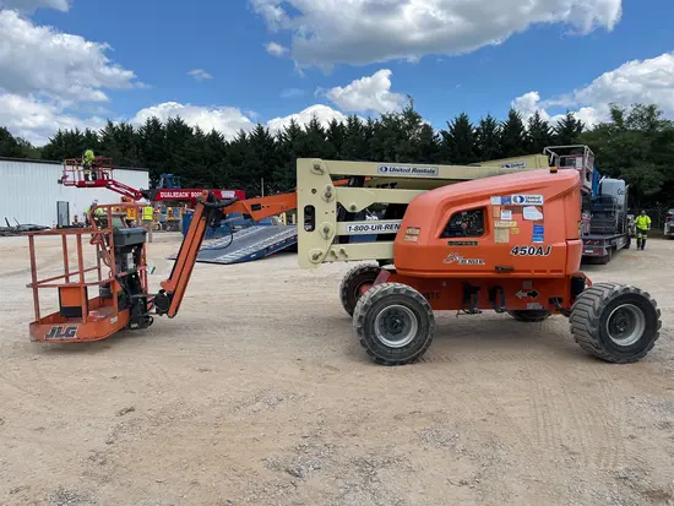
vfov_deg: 53.1
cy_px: 253
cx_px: 337
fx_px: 506
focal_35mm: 26
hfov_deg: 67.3
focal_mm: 5.1
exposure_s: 1/2101
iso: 50
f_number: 1.6
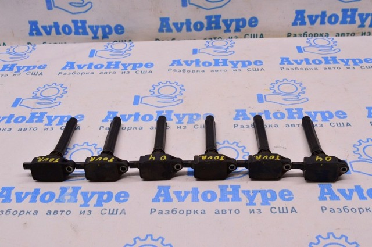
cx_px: 186
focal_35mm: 42
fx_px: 433
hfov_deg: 46.5
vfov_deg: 31.8
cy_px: 124
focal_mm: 28
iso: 1600
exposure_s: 1/125
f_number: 8
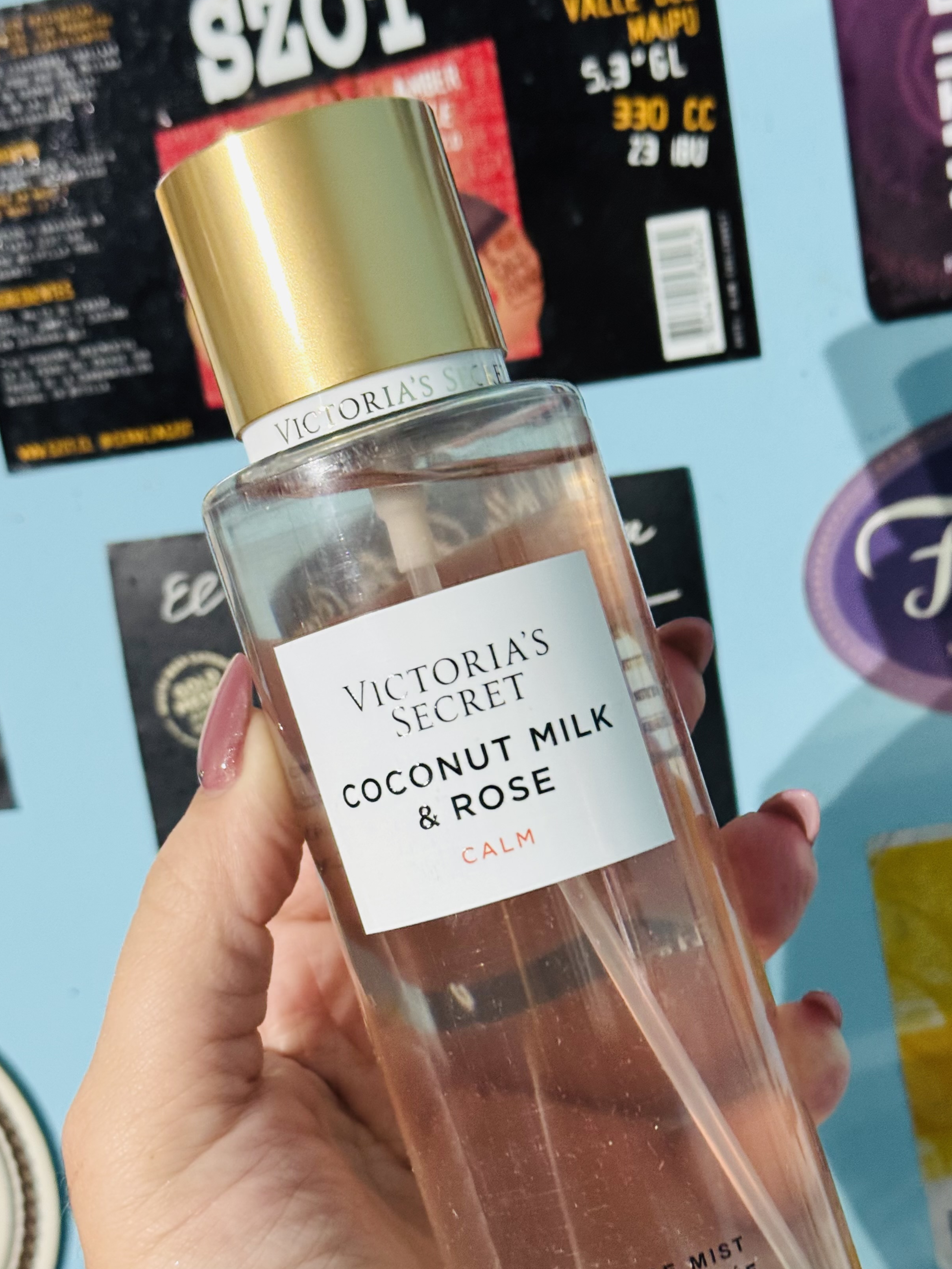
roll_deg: +7.2
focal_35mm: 60
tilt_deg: -11.3
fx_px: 2200
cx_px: 542
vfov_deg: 32.1
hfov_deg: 24.4
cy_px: 781
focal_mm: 6.76
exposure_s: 1/50
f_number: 1.78
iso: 200
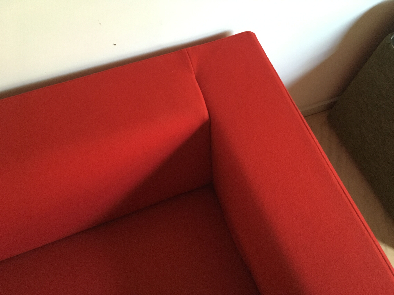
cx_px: 197
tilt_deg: -64.2
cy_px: 148
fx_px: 330
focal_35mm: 29
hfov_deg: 61.7
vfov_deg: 48.2
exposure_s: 1/17
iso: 200
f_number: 2.2
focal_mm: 4.15
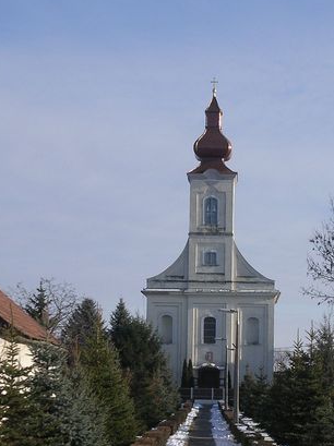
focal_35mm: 94
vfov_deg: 20.7
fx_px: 1211
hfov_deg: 15.7
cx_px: 202
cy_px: 326
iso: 100
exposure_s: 1/767
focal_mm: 9.1
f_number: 3.4
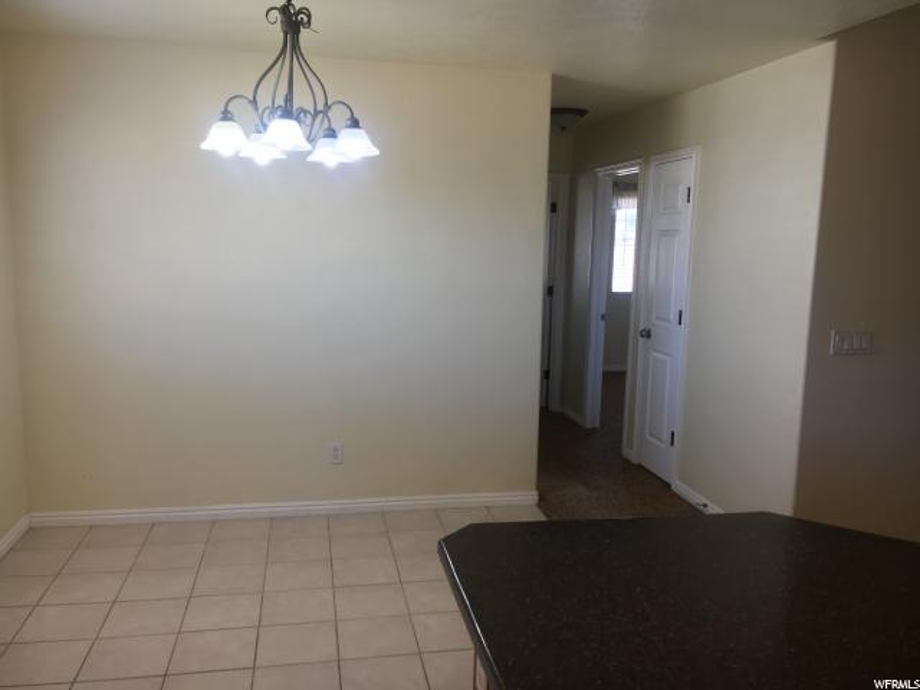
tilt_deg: -7.3
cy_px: 345
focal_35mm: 29
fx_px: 771
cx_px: 460
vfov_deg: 48.2
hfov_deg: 61.7
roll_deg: +0.3
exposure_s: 1/40
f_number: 2.2
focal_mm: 4.15
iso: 25
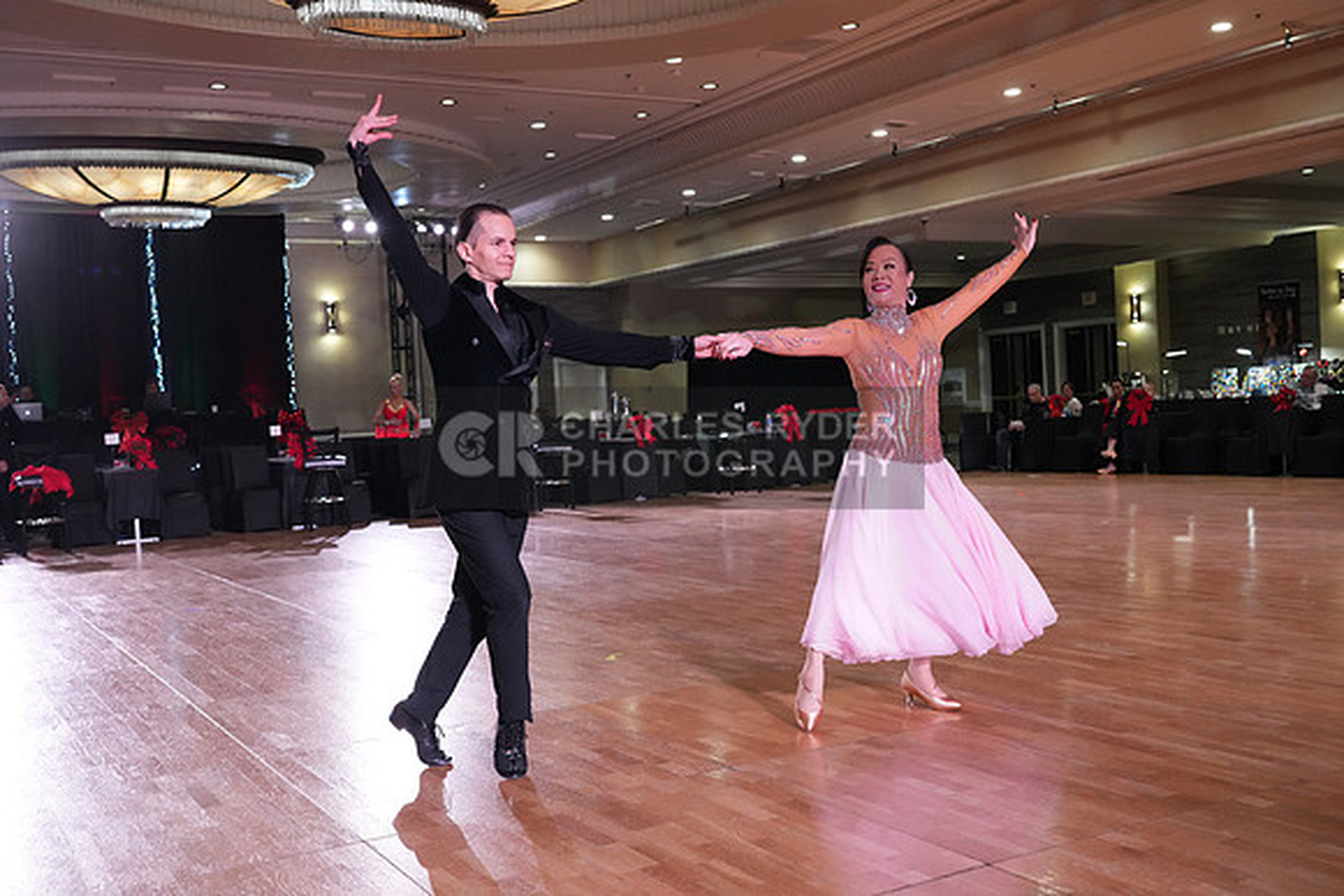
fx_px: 1344
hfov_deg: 53.1
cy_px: 448
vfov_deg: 36.9
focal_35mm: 36
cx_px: 672
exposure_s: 1/320
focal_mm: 36
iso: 5000
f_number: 5.6
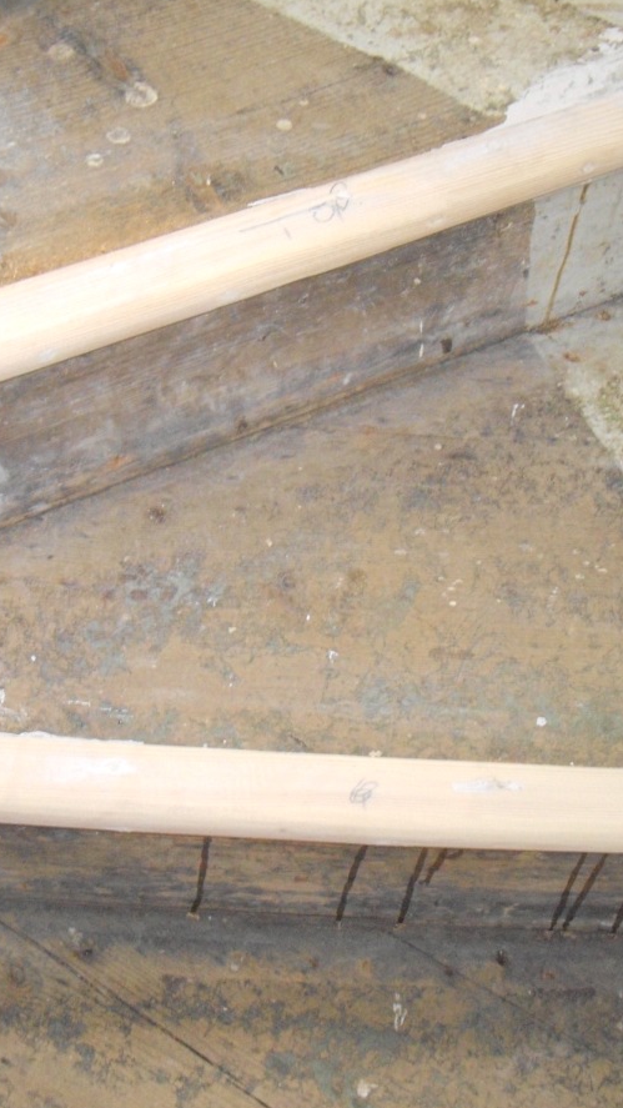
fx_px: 1644
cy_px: 550
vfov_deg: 37.2
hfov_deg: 21.4
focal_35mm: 56
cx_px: 256
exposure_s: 1/40
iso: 400
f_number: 2.8
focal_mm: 7.9
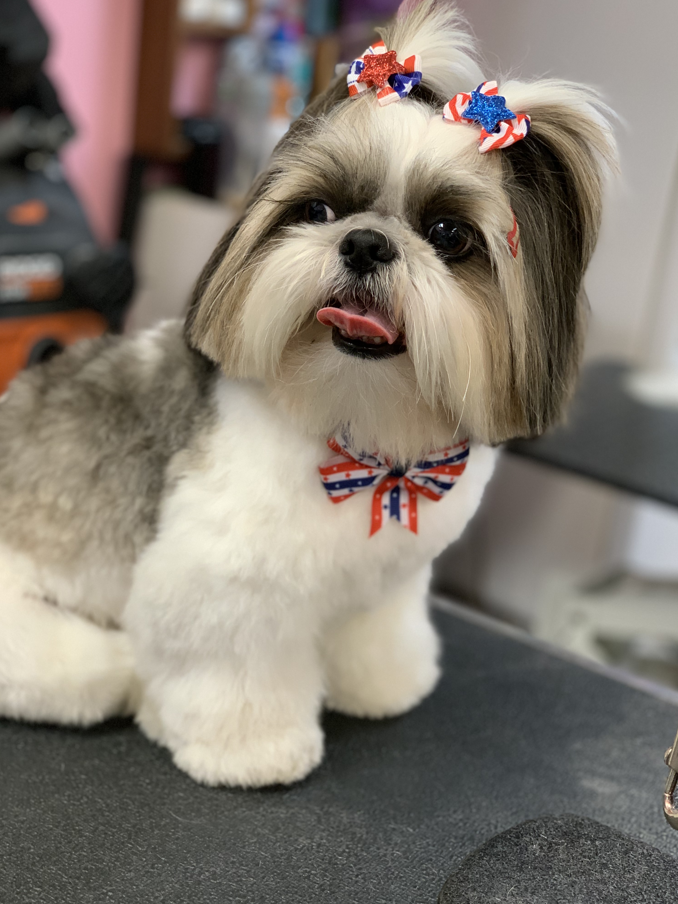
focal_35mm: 53
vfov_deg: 36.2
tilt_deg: -18.5
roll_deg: -7.7
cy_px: 457
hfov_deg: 27.5
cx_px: 340
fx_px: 1384
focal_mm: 6
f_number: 2.4
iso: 160
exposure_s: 1/60
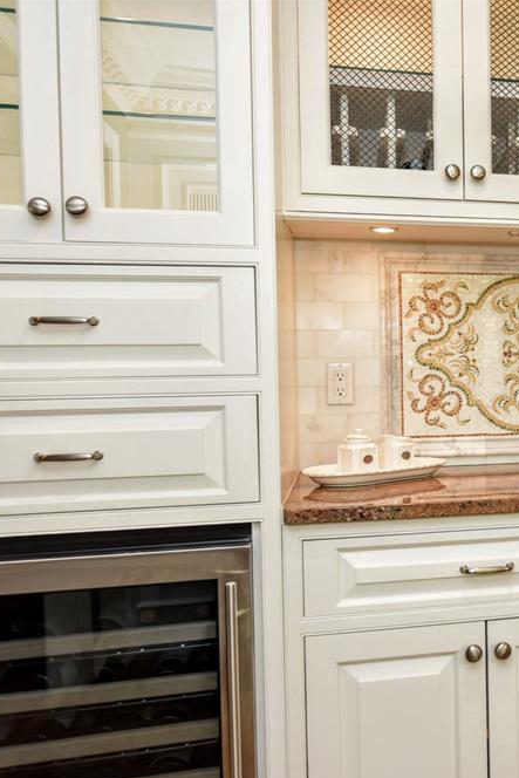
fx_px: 800
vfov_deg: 51.9
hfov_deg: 32.2
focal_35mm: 37
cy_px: 398
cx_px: 553
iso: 800
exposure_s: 1/60
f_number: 4
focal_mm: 24
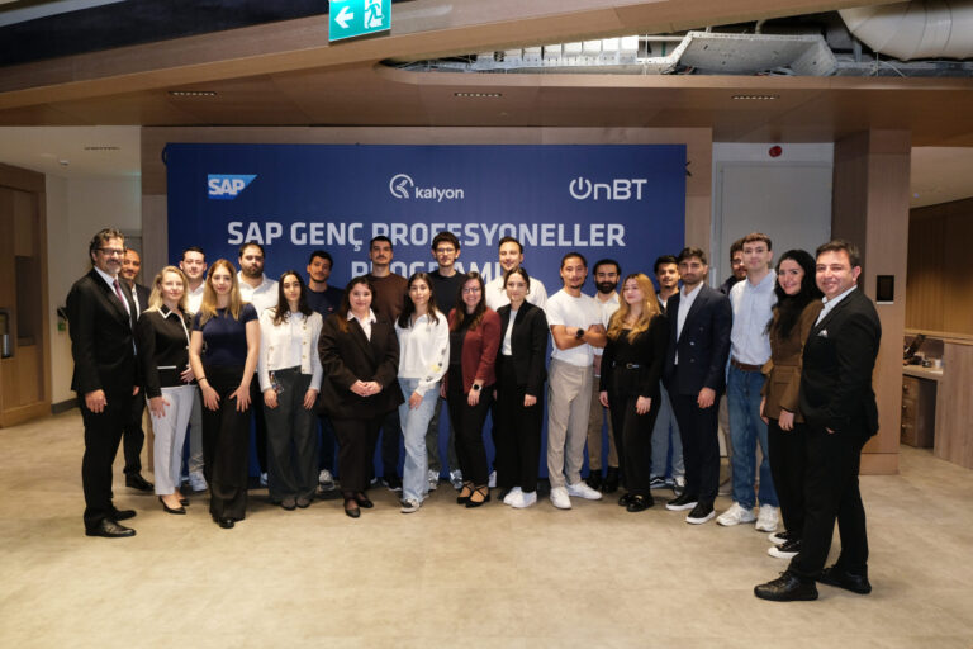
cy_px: 324
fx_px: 676
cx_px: 486
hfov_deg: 71.5
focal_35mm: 25
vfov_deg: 51.3
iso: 1250
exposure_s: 1/60
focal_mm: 16.5
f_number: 5
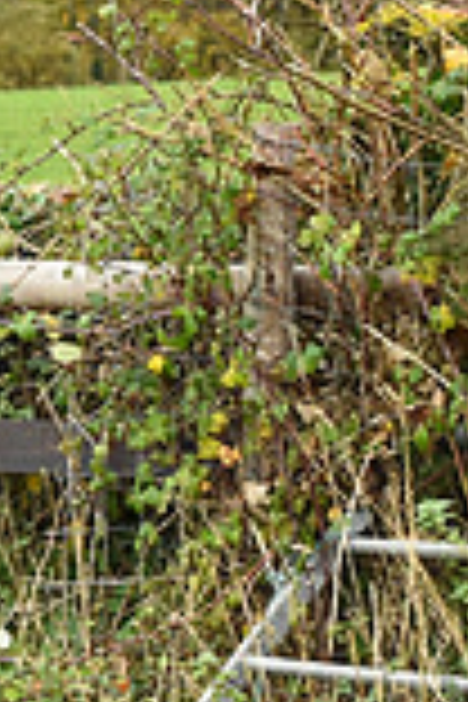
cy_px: -58
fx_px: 6240
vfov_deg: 6.4
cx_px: -828
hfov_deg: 4.2
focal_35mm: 320
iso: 4500
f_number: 5.6
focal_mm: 86
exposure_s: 1/1250
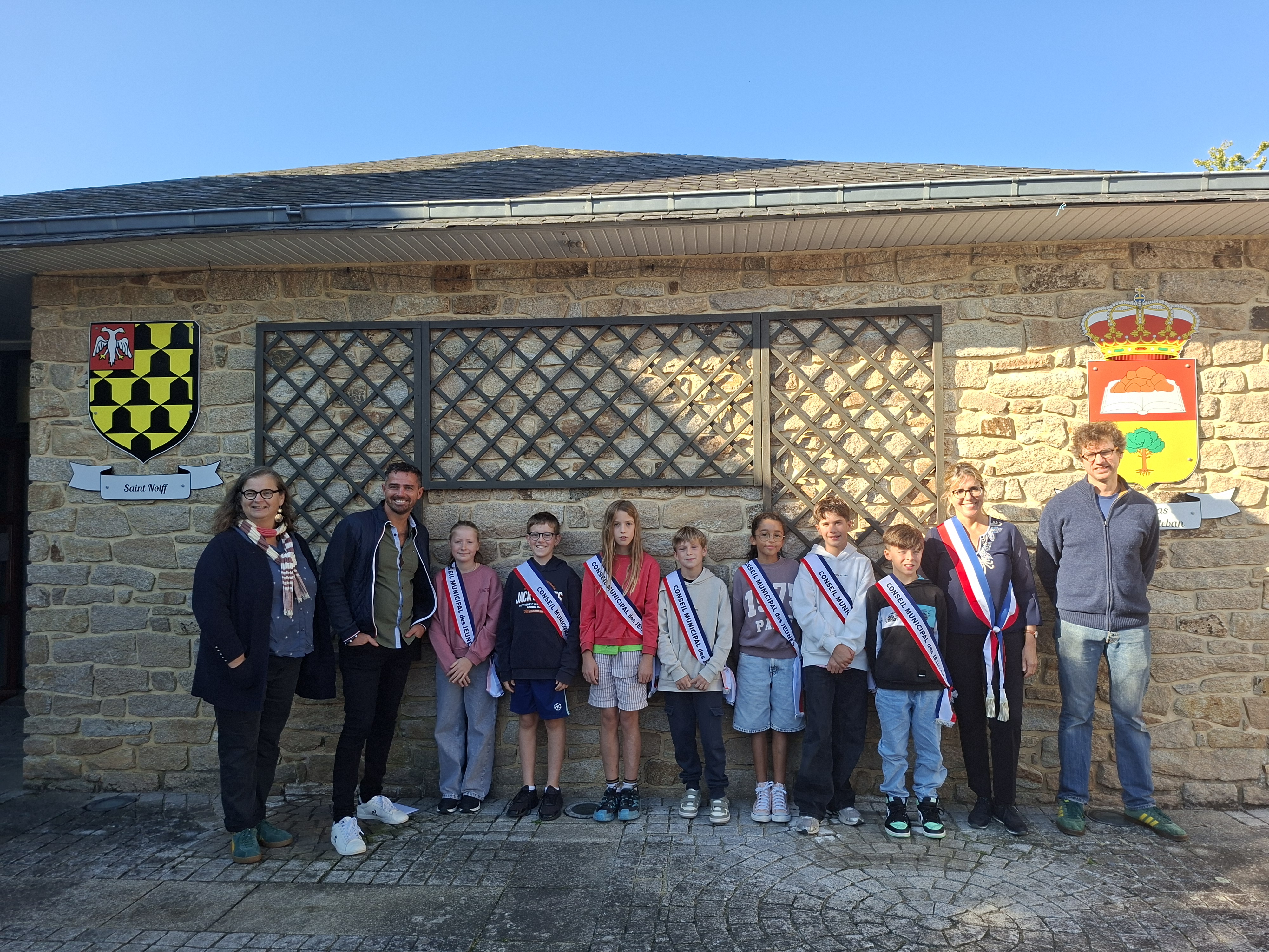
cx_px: 634
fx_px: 843
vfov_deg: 58.9
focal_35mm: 23
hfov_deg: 73.9
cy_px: 476
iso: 50
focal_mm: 5.54
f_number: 1.8
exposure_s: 1/775
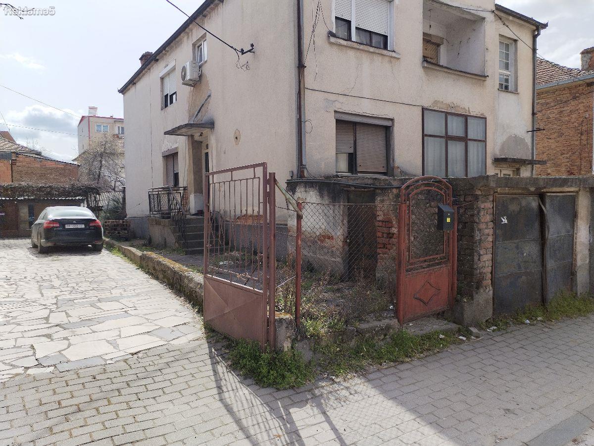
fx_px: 498
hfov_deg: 61.7
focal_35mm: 29
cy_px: 223
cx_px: 297
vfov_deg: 48.2
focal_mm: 4.75
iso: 100
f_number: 1.8
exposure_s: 1/2384
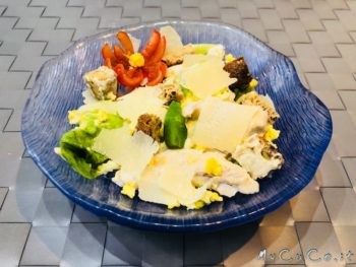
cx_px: 178
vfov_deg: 49.8
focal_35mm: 28
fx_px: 288
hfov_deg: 63.4
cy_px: 134
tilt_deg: -49.3
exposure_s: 1/17
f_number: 1.8
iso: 50
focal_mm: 4
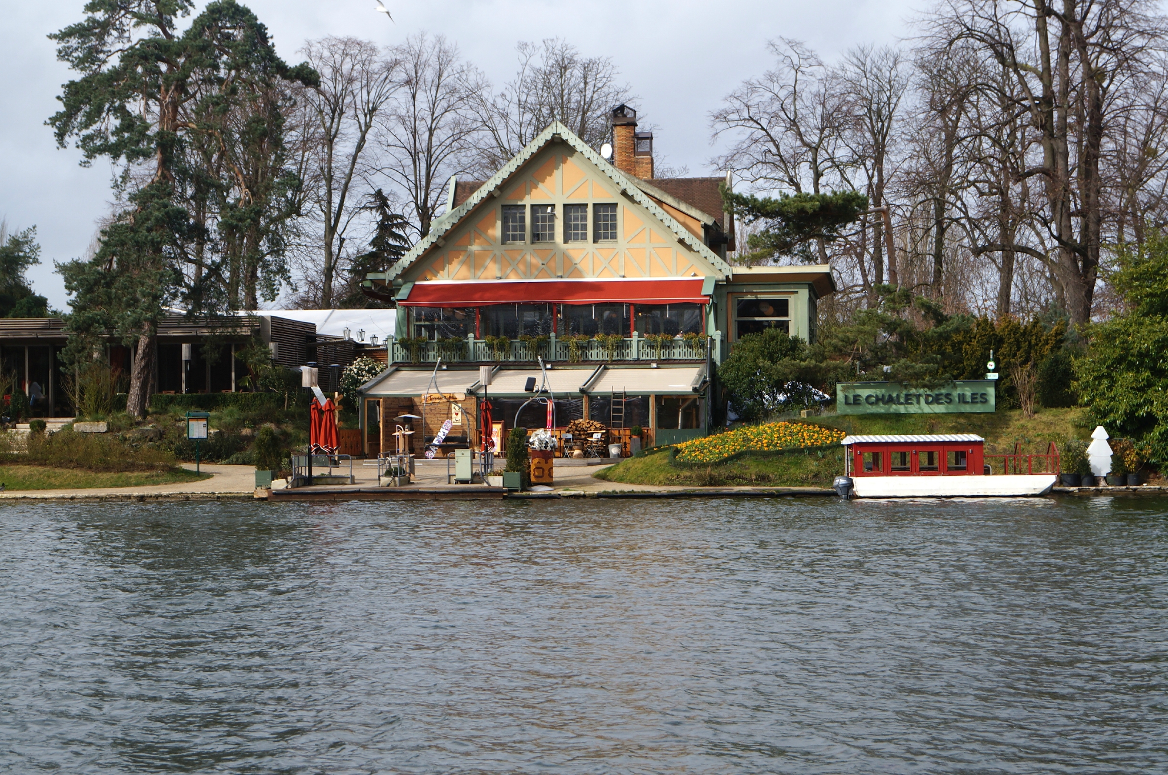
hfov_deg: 24.6
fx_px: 2673
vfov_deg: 16.5
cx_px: 584
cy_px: 388
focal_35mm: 82
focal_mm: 55
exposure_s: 1/125
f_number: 11
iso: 100
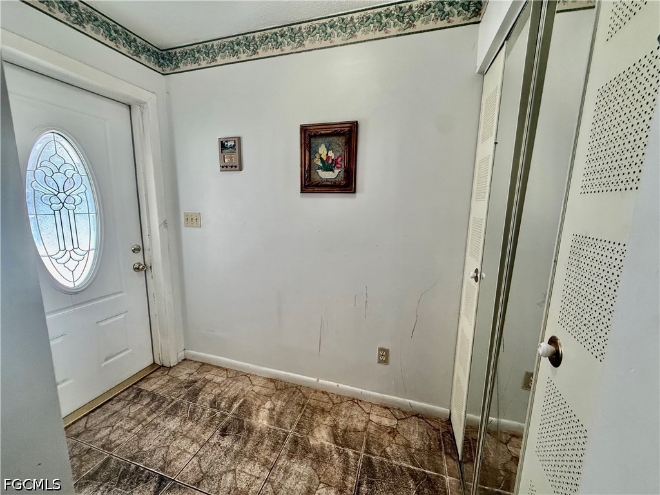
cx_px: 330
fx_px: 267
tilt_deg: -9.6
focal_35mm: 14
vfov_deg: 85.7
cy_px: 248
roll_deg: -1.3
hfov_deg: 102.1
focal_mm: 2.22
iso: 320
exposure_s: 1/120
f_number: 2.2
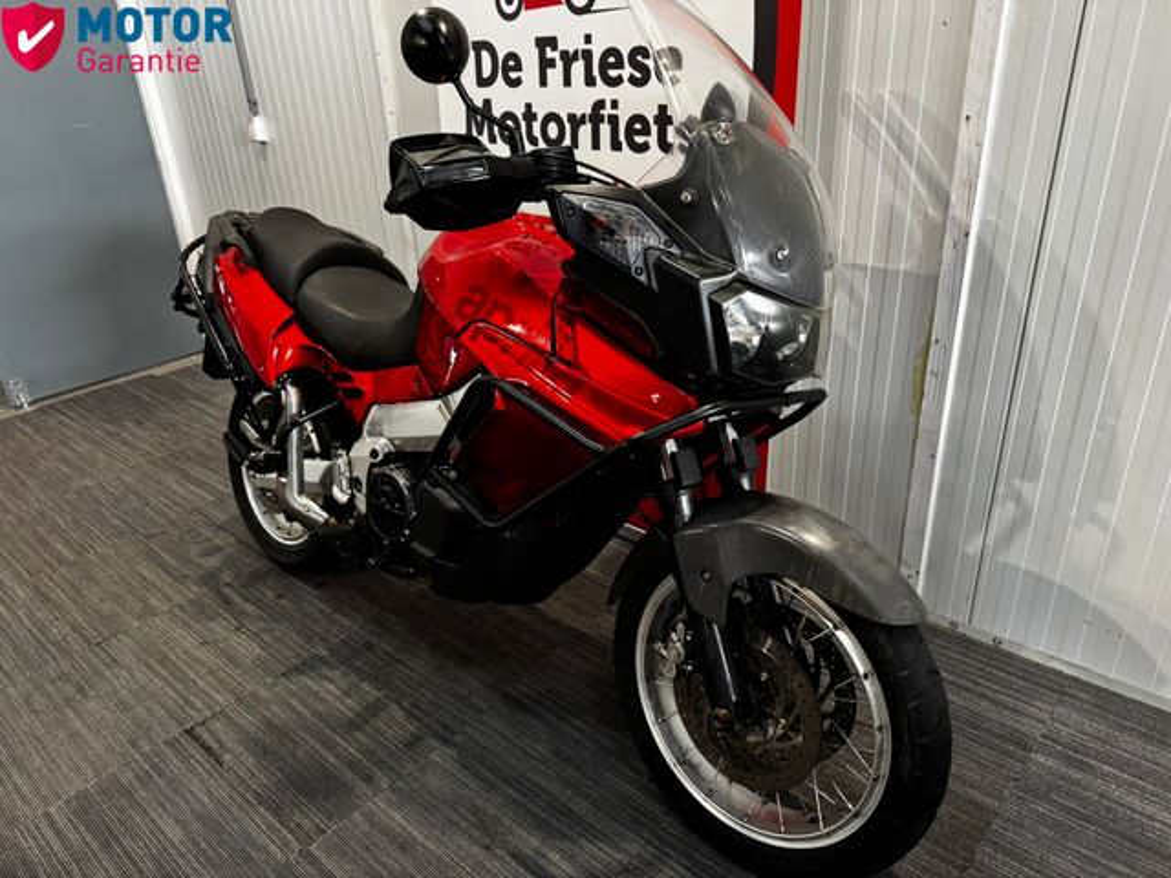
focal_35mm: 24
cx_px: 586
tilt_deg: -26.2
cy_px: 439
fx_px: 812
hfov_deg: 71.6
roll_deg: +3.3
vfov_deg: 56.8
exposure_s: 1/50
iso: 400
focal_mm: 6.76
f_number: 1.78
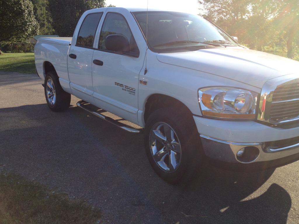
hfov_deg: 52.6
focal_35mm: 35
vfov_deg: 40.7
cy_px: 112
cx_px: 150
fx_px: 302
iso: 64
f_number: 2.4
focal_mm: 4.3
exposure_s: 1/767
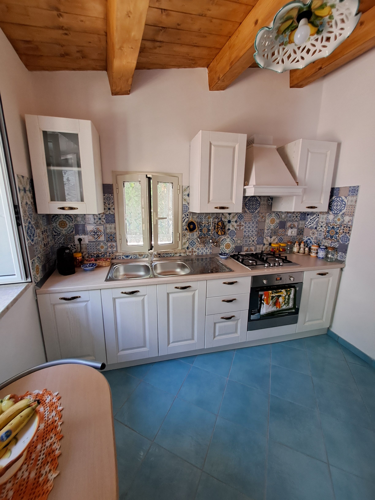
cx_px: 188
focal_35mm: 13
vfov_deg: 106.2
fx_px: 188
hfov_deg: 89.9
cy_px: 250
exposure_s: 1/50
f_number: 2.2
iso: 125
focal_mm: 1.42
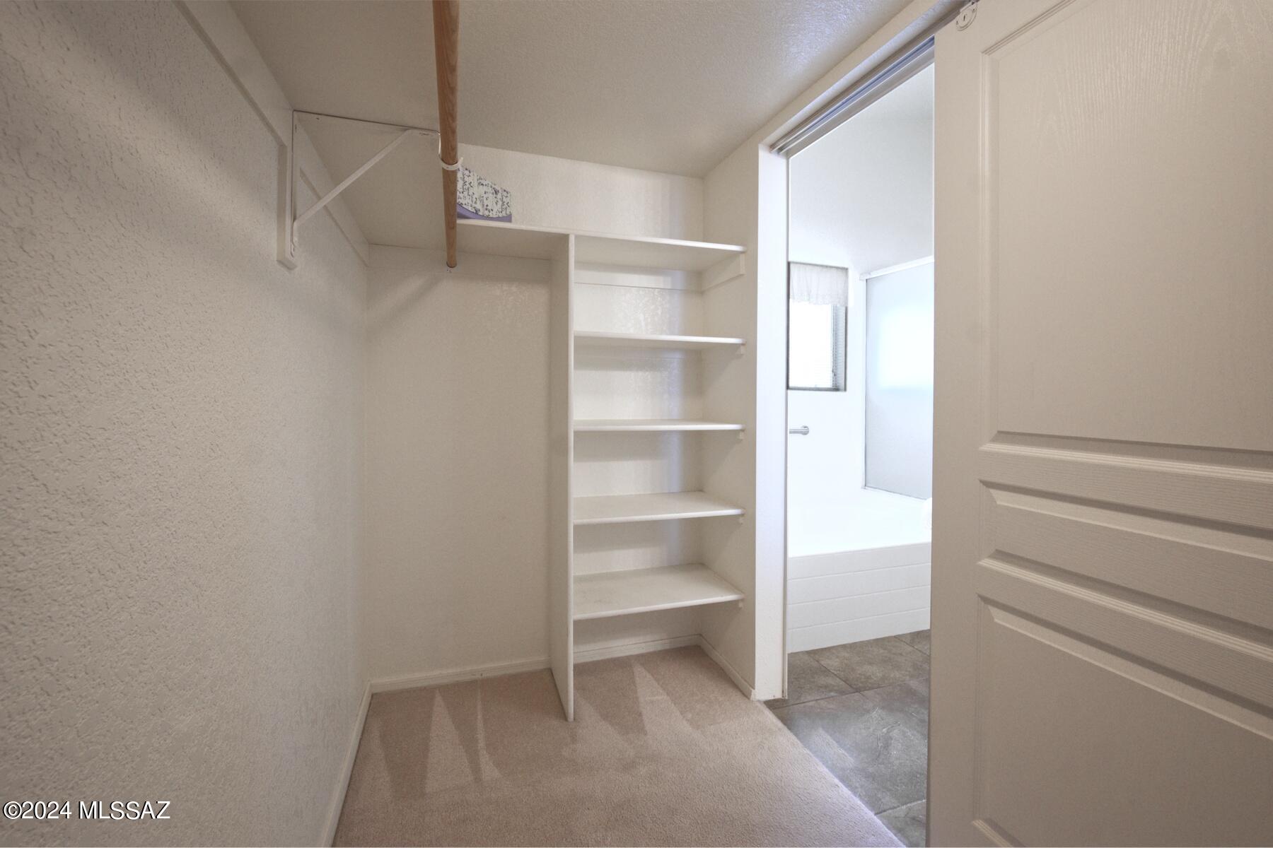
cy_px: 424
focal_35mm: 14
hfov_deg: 104.3
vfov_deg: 81.2
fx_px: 495
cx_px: 636
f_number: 8
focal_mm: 14
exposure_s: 1/6
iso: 800
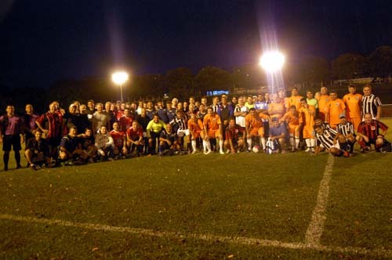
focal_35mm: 30
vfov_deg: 43.5
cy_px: 130
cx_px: 196
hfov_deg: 62.0
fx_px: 326
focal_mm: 20
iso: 1600
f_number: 3.8
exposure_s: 1/40
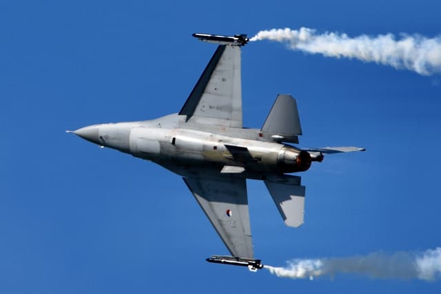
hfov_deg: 13.0
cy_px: 147
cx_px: 220
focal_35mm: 158
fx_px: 1930
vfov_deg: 8.7
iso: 200
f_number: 7.1
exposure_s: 1/800
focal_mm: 105
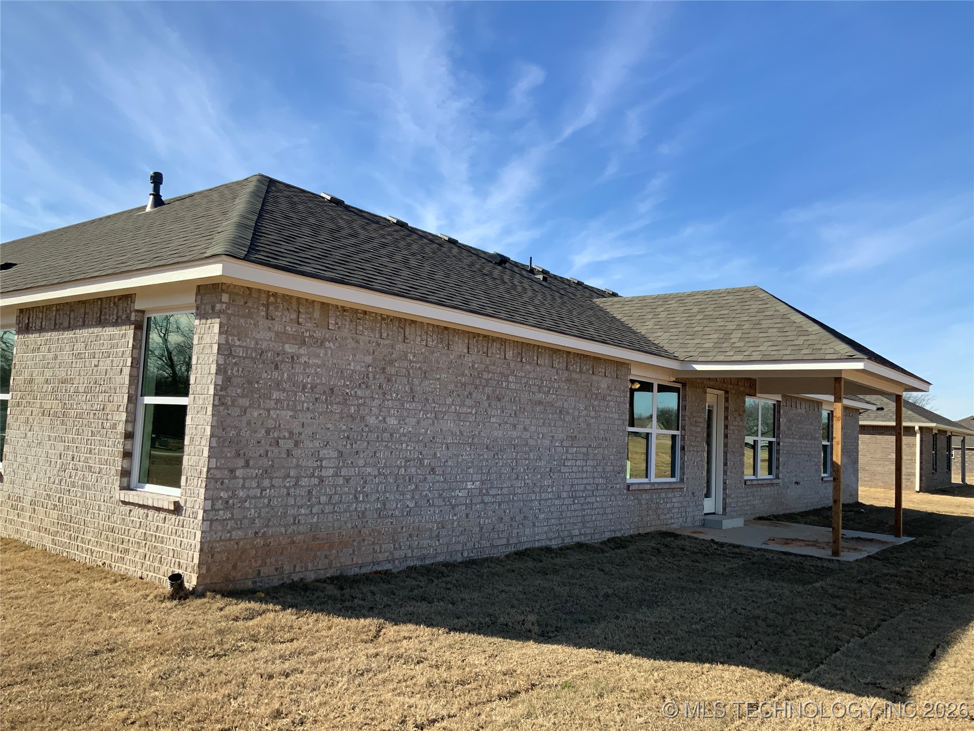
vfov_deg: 48.2
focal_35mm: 29
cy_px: 366
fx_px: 816
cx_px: 487
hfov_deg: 61.7
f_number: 1.8
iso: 16
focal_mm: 3
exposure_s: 1/1675
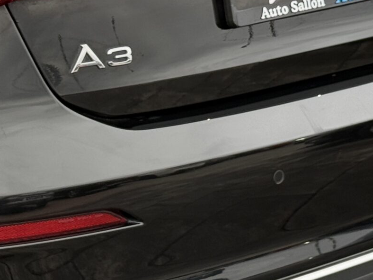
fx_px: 1681
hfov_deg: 12.7
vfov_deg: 9.4
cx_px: 149
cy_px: -65
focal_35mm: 156
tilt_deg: -8.2
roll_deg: -0.7
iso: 50
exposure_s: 1/121
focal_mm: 6.76
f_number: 1.78
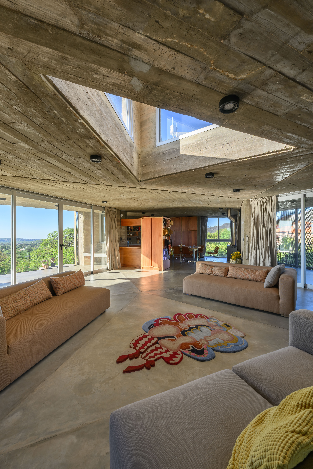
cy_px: 234
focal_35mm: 14
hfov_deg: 81.2
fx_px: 183
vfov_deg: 104.3
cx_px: 156
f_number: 10
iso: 64
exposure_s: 1/80
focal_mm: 14
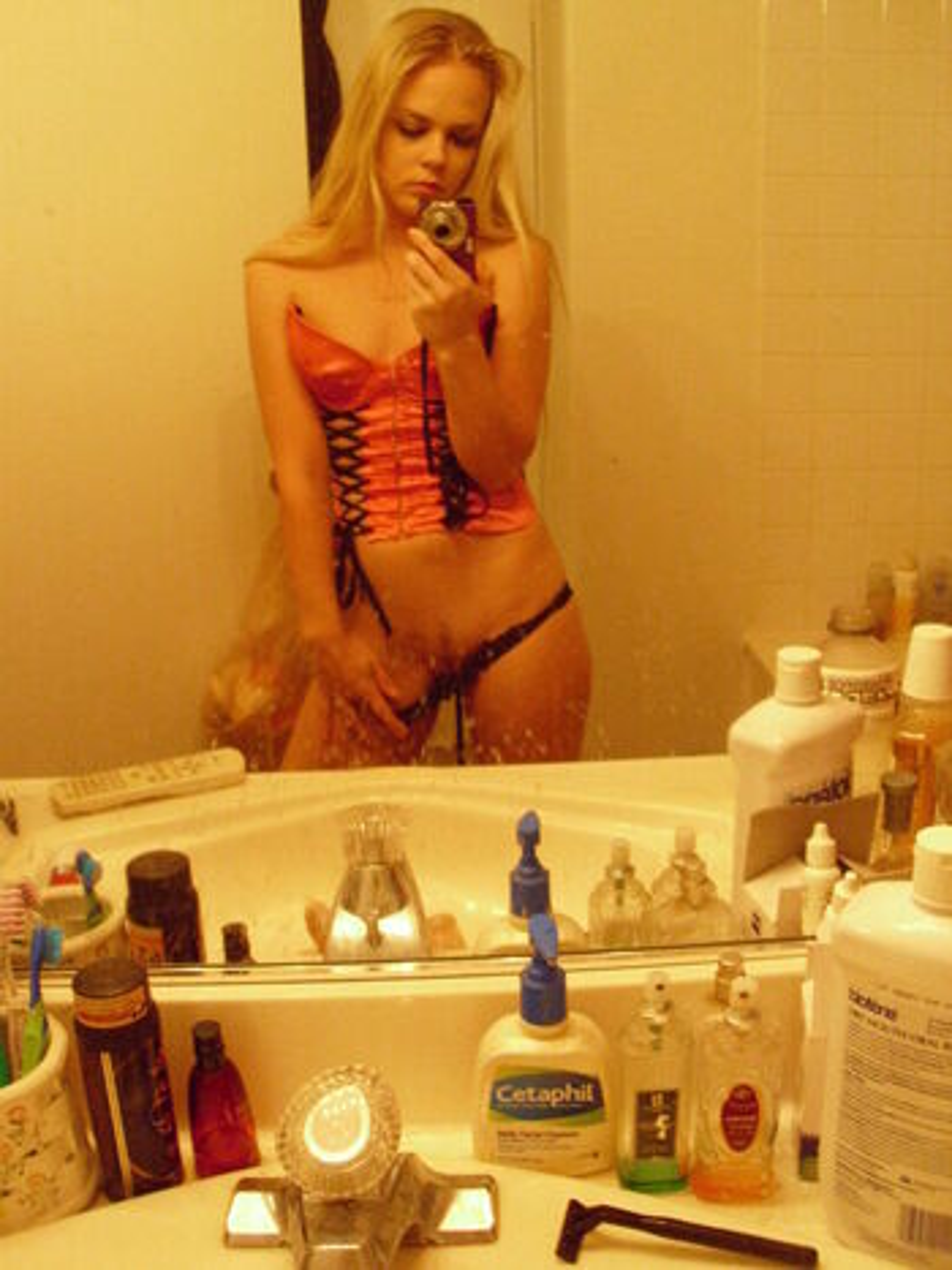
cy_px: 635
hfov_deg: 37.7
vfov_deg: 49.0
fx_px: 1394
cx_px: 476
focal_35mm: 38
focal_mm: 6.36
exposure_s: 1/30
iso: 400
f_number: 3
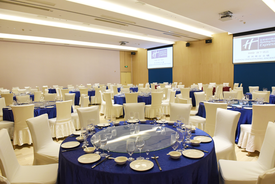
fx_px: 183
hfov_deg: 73.7
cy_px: 92
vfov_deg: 53.2
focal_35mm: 24
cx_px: 138
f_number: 6.3
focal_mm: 24
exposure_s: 1/125
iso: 2500
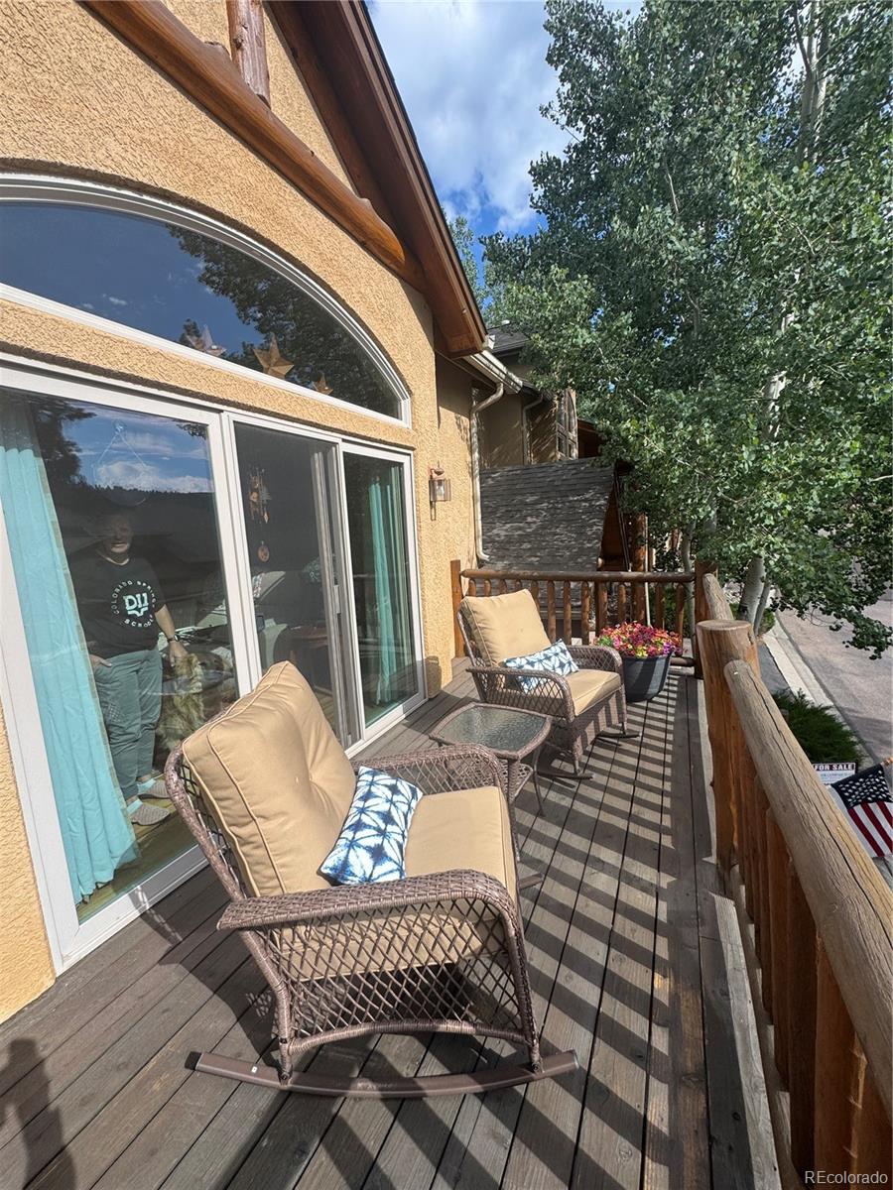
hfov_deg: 85.7
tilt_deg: -6.4
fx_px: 482
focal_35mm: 14
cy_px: 595
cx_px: 446
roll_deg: +3.2
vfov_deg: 102.1
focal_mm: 2.22
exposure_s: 1/1063
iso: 50
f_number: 2.2
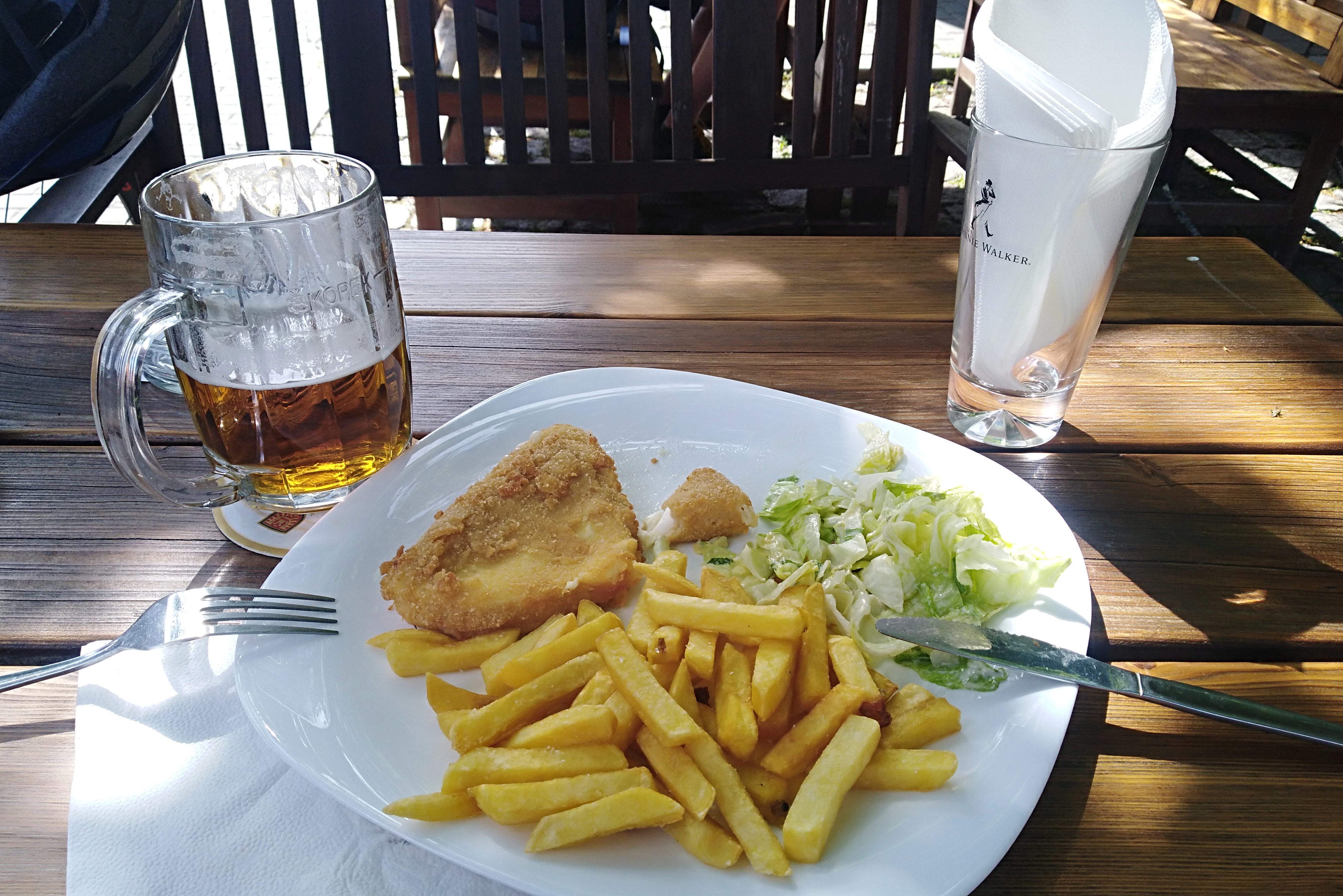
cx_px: 673
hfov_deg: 65.5
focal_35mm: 28
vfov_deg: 46.4
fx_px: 1045
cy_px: 482
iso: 100
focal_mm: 3.83
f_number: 2.2
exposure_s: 1/252
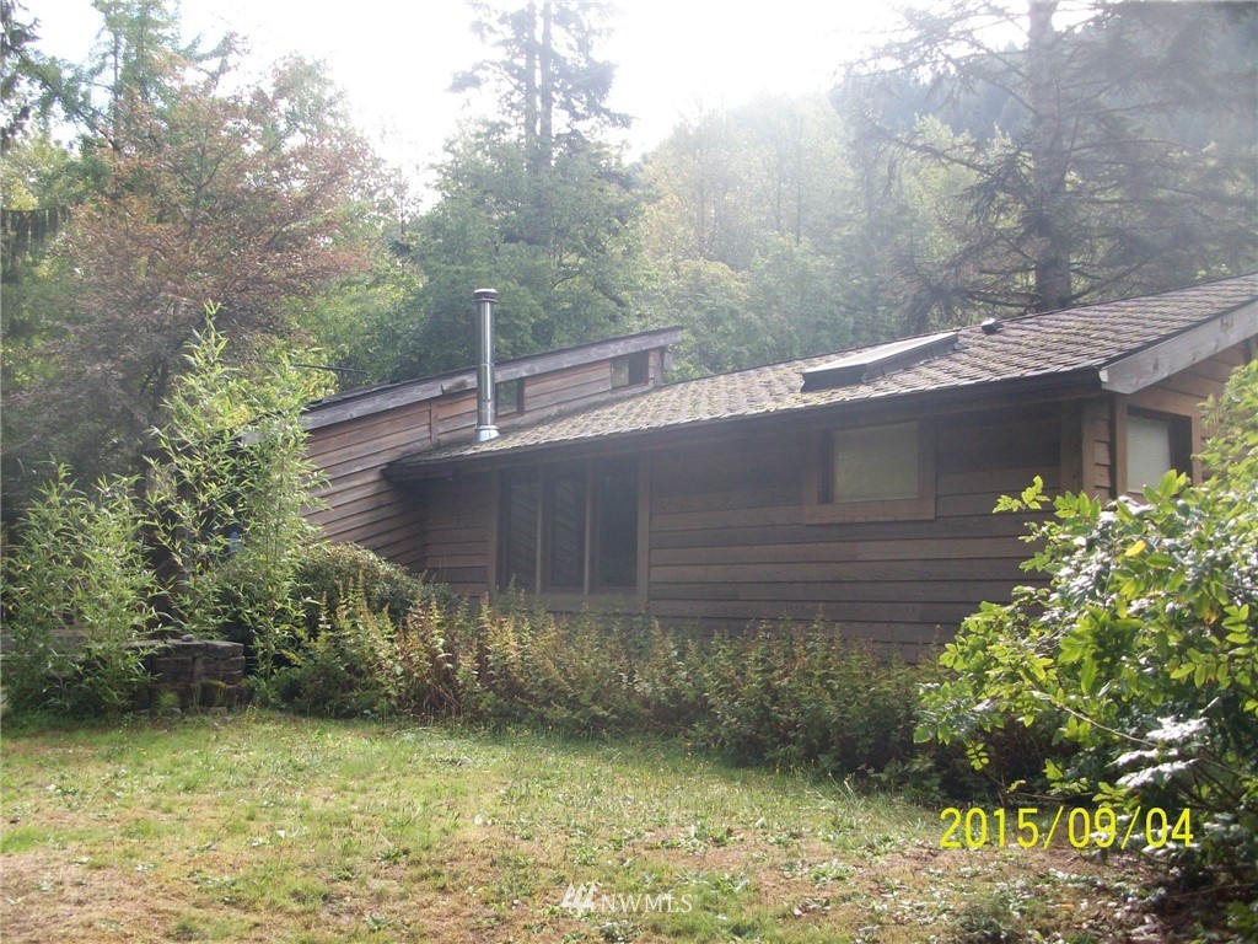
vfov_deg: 41.8
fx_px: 1236
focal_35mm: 34
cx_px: 629
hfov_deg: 54.0
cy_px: 472
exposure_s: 1/195
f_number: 2.8
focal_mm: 5.7
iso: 64
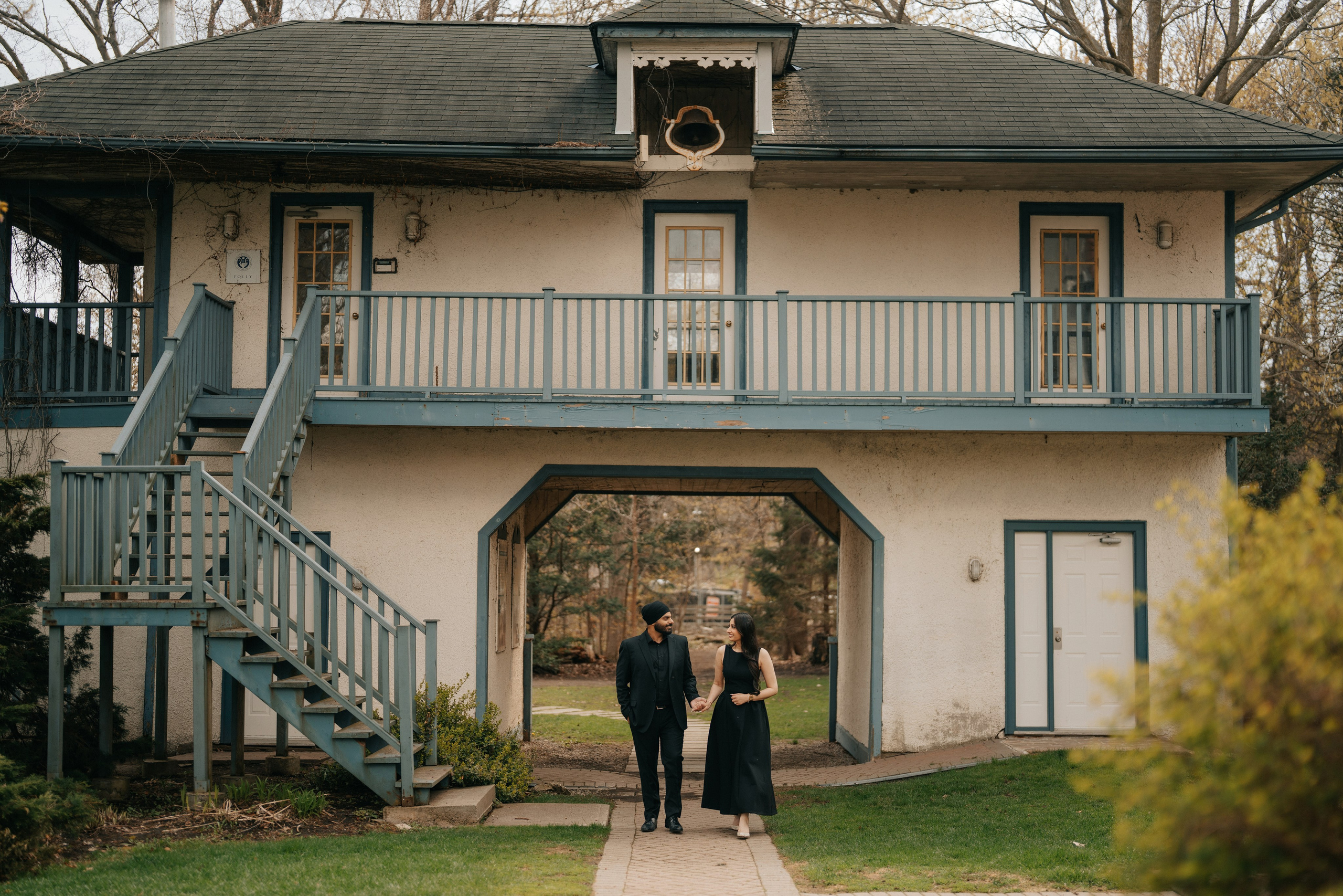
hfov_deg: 39.6
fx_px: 1865
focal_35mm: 50
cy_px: 448
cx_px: 672
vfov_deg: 27.0
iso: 100
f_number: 1.2
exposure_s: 1/2500
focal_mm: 50
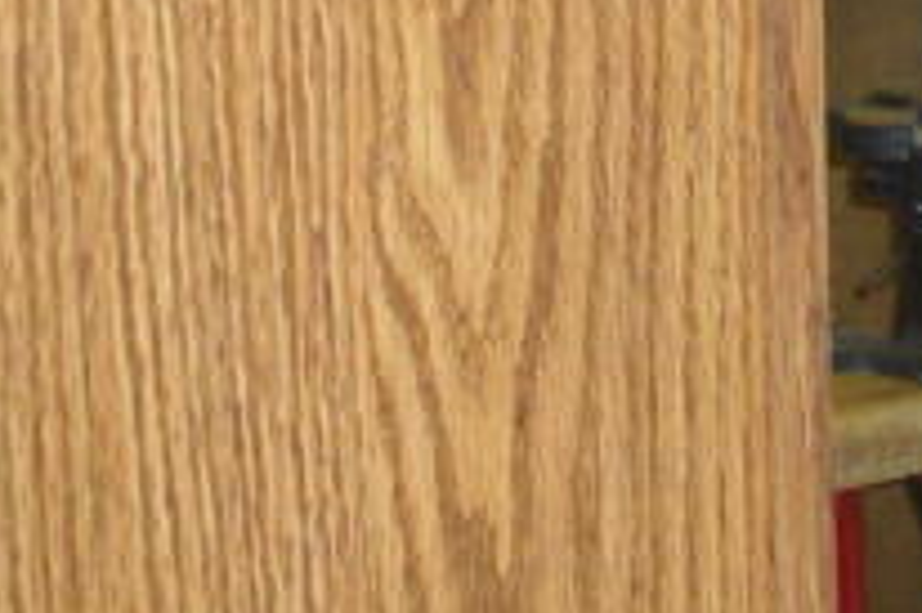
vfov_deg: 7.3
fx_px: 4760
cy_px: -233
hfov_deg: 10.4
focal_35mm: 186
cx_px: 1634
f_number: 3.5
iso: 156
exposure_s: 1/56.2
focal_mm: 6.3
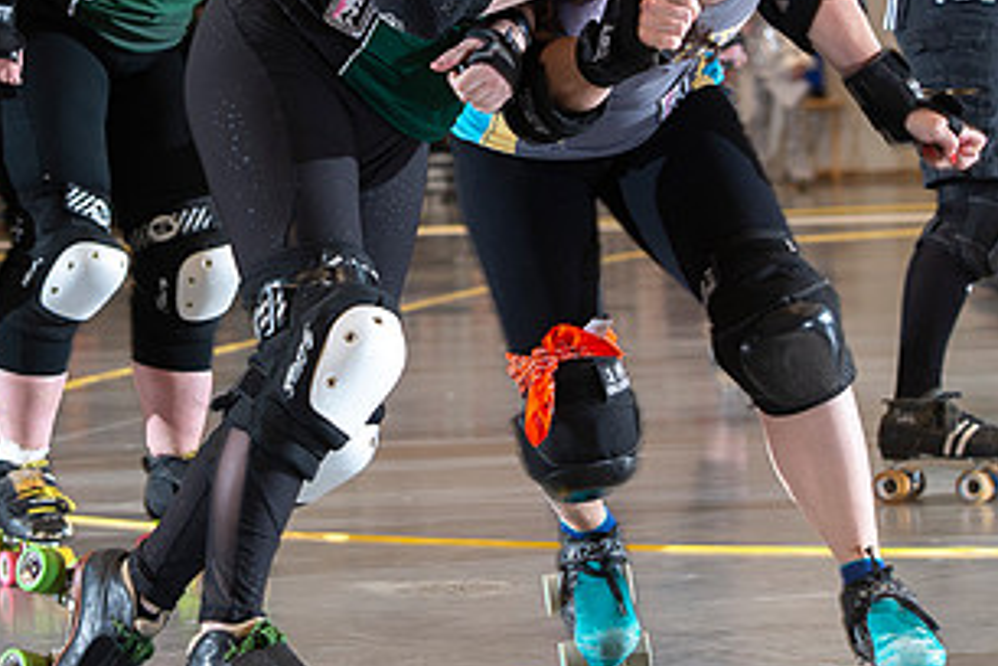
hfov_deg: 11.4
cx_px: 251
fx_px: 4990
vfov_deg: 7.6
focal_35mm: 180
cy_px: 83
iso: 640
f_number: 5.6
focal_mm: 95
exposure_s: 1/160
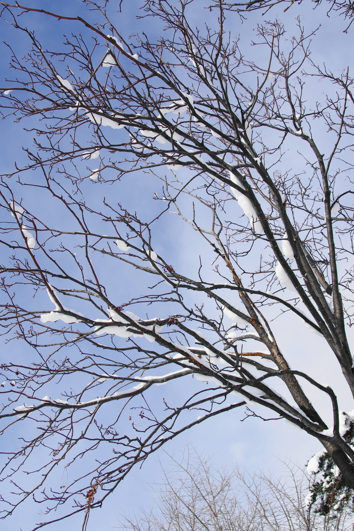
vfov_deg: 46.4
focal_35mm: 42
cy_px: 266
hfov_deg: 31.9
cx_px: 177
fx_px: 619
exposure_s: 1/500
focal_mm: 28
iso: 200
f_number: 8
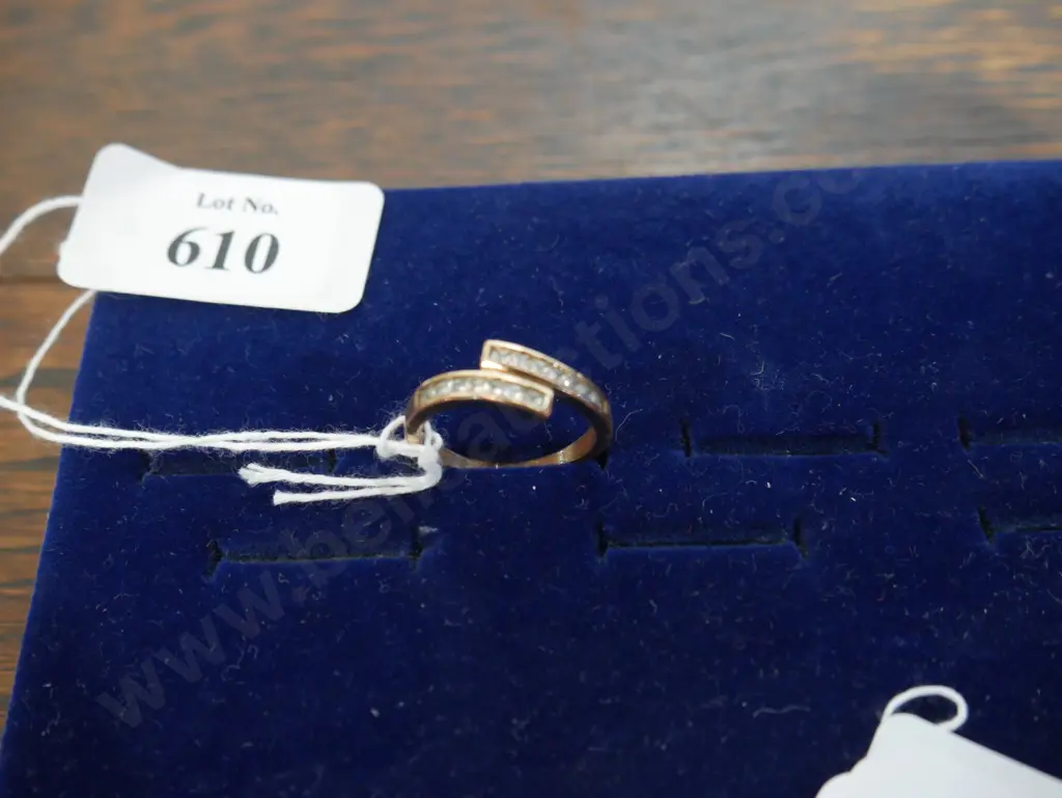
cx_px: 531
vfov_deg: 34.4
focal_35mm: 42
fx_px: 1289
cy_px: 399
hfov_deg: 44.8
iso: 2000
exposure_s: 1/60
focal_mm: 21
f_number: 4.6
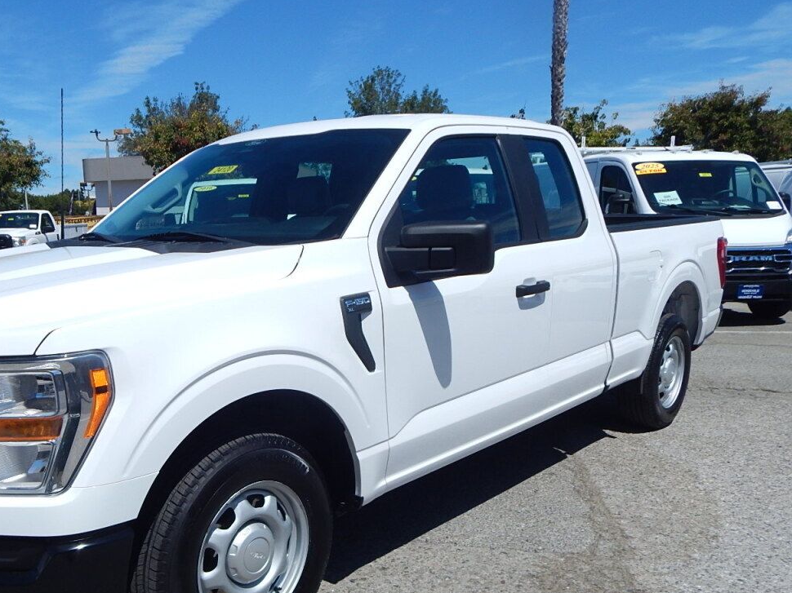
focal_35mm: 33
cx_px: 270
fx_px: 755
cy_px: 383
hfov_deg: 54.4
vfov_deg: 42.5
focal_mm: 4.5
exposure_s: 1/1500
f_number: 6.1
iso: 125
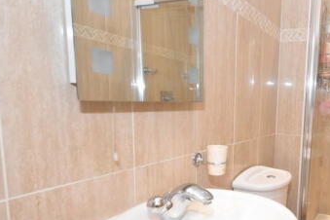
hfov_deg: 58.0
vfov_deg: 44.5
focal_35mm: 29
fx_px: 266
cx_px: 272
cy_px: 140
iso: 2500
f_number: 4
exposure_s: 1/125
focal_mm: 10
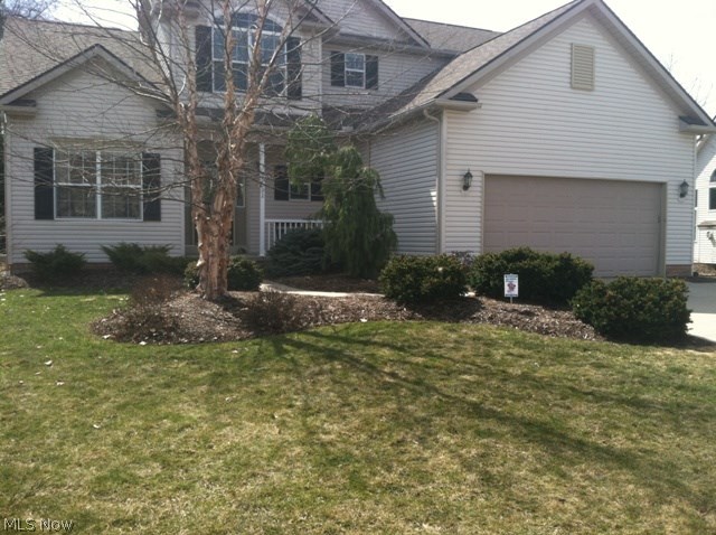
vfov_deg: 40.6
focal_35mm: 35
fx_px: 723
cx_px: 358
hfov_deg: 52.7
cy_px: 268
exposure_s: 1/714
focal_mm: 3.85
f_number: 2.8
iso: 80
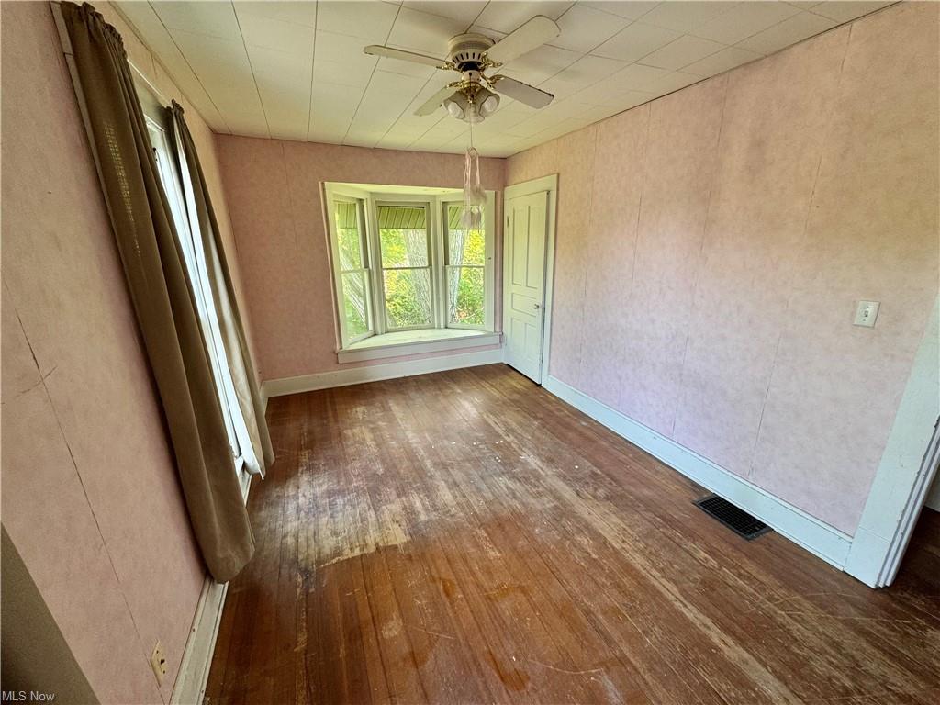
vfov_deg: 85.7
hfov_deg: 102.1
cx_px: 470
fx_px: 380
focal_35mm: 14
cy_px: 352
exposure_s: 1/99
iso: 160
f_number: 2.2
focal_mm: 2.22
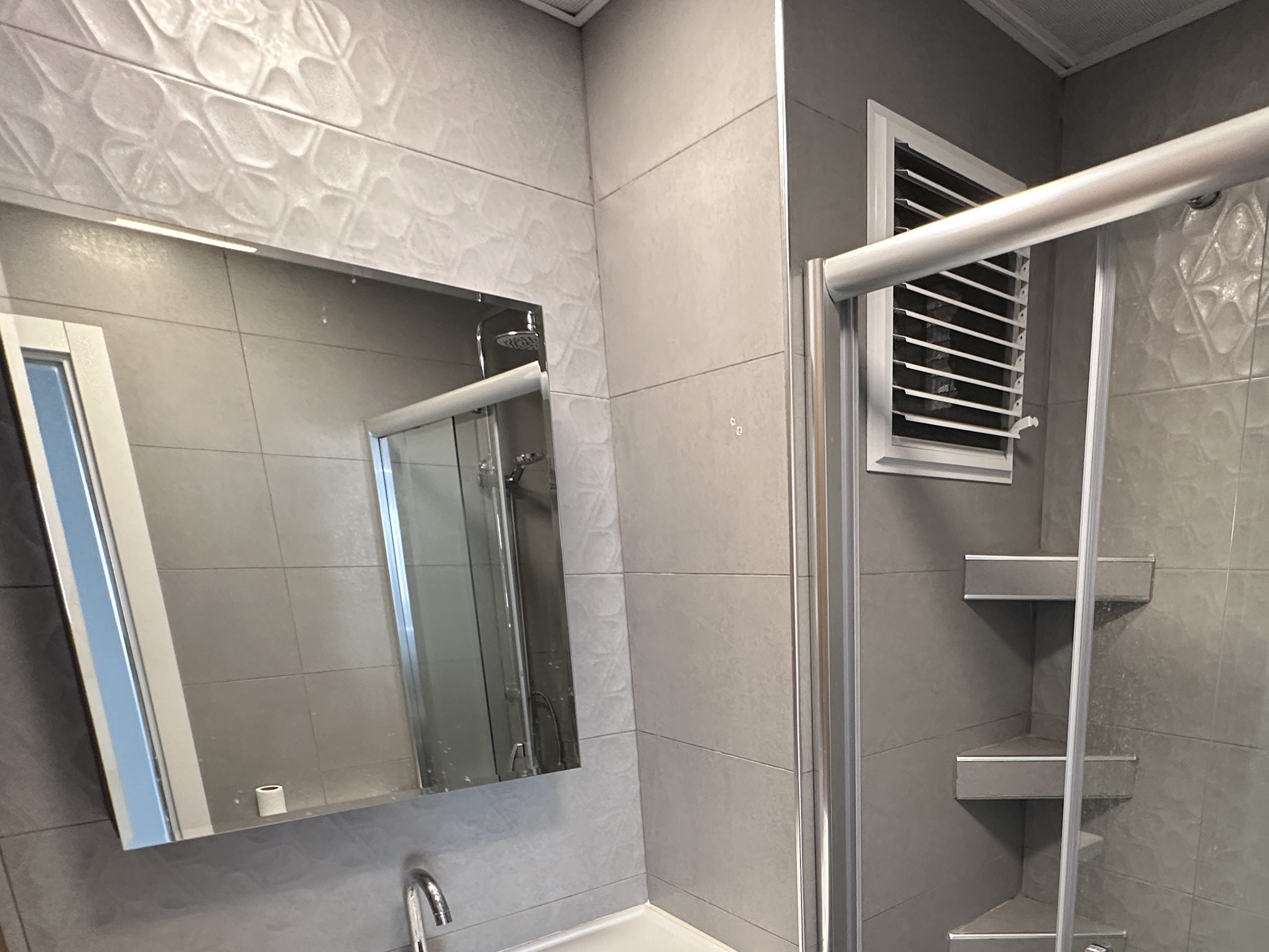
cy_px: 777
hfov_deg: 71.4
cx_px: 863
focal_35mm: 23
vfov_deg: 54.4
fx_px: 843
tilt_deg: -13.8
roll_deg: -0.5
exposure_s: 1/100
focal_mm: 2.22
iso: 250
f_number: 2.2
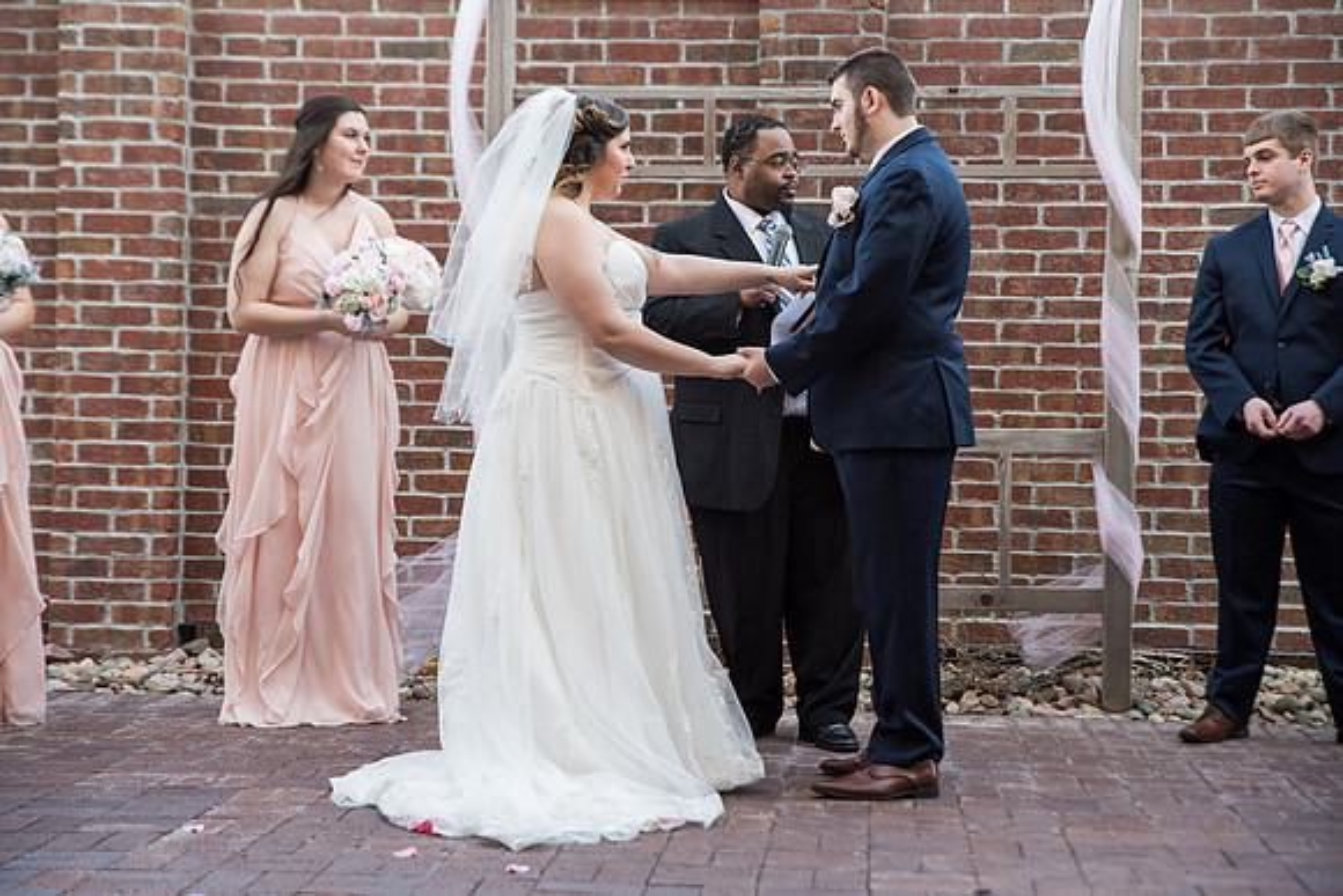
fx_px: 2537
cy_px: 448
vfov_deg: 20.0
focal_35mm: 68
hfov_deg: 29.6
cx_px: 672
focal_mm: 68
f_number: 3.5
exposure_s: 1/200
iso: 250
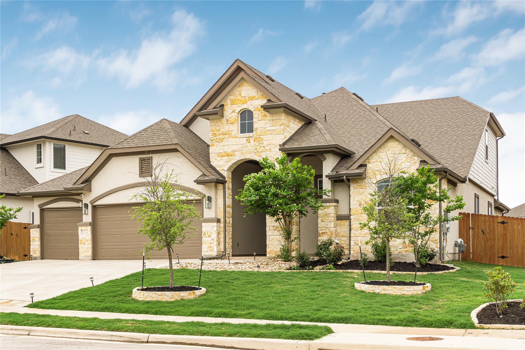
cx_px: 262
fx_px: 656
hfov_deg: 43.6
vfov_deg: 29.9
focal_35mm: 45
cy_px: 175
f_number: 8
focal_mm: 30
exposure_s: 1/640
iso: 200
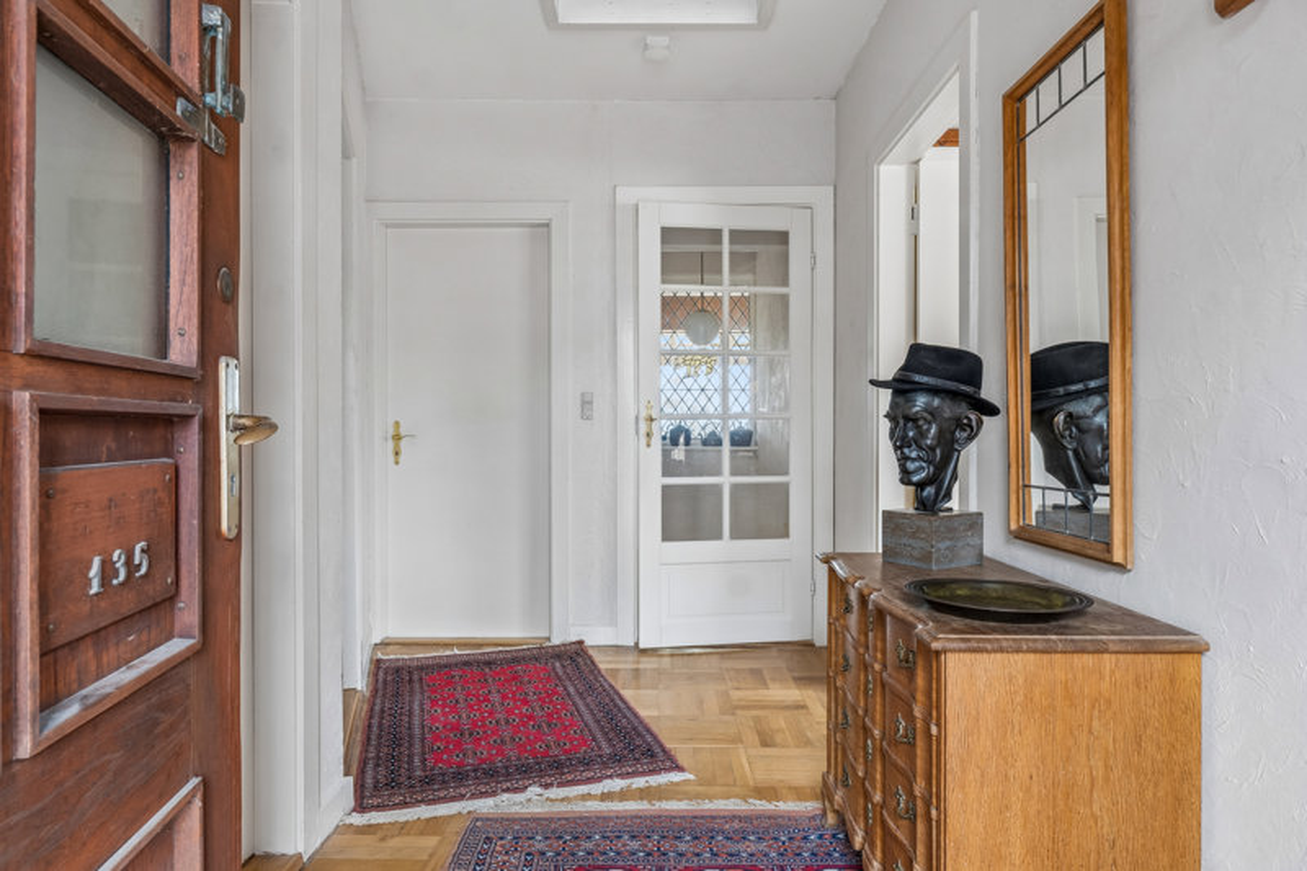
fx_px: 817
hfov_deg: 77.3
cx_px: 654
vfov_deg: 56.1
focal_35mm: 22
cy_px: 436
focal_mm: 15
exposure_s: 1/2
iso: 200
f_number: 8
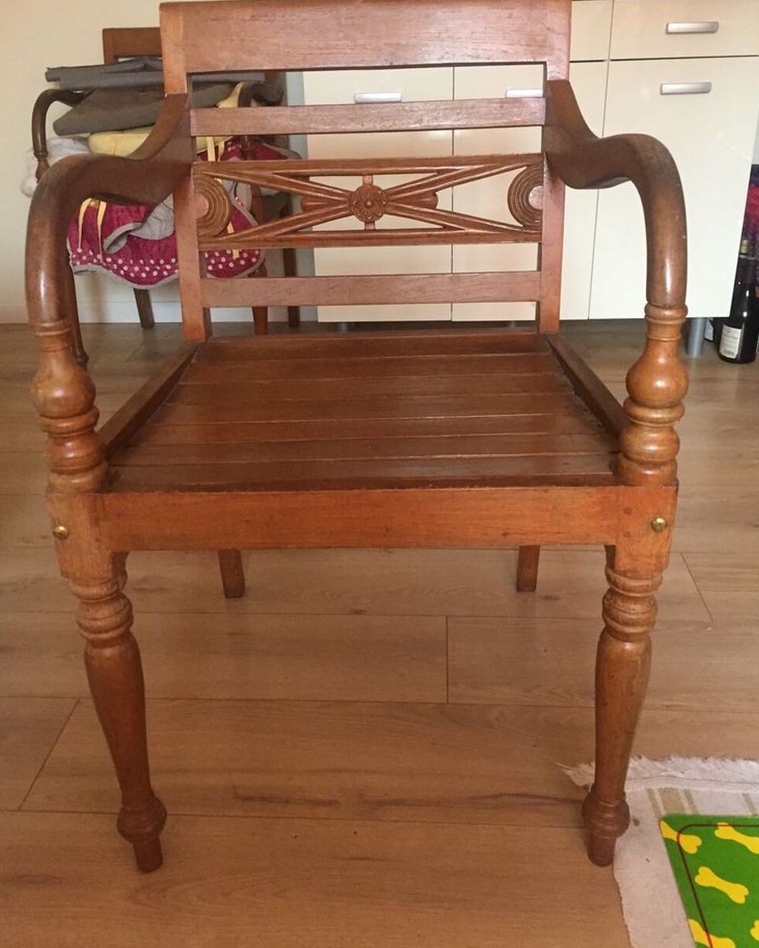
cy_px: 433
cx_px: 375
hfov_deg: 47.1
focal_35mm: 31
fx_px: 870
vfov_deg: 57.1
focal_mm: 4.15
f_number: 2.2
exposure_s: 1/33
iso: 320
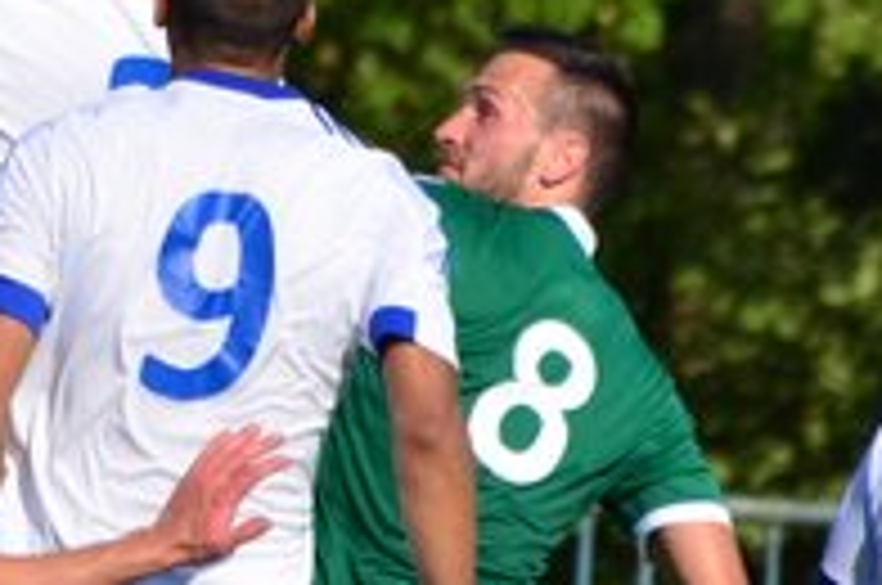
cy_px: -81
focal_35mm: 2071
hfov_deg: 1.0
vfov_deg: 0.7
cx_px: -324
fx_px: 50656
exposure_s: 1/1250
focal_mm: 300
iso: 250
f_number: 6.3
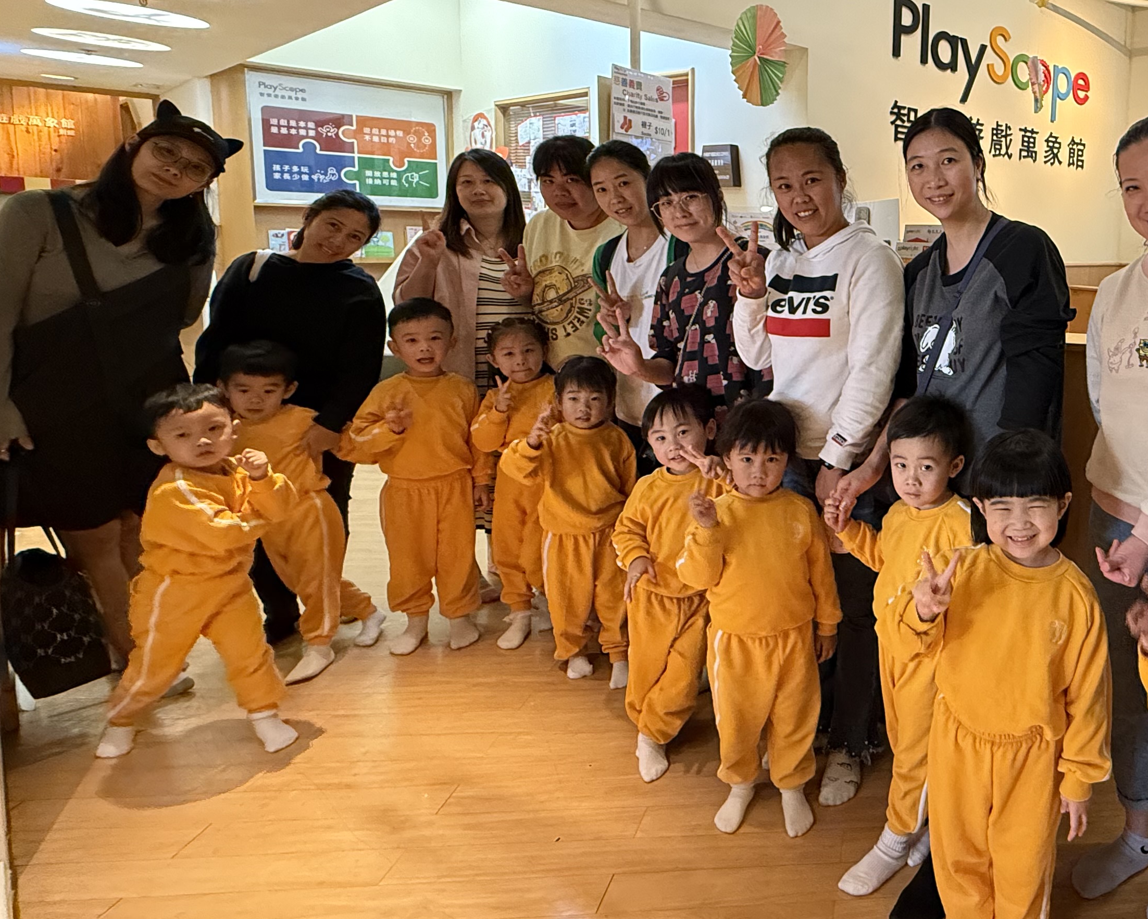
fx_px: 849
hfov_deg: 59.0
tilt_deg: -6.9
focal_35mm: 25
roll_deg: -2.6
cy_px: 329
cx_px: 1014
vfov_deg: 55.9
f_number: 2.2
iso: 500
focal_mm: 2.22
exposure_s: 1/50
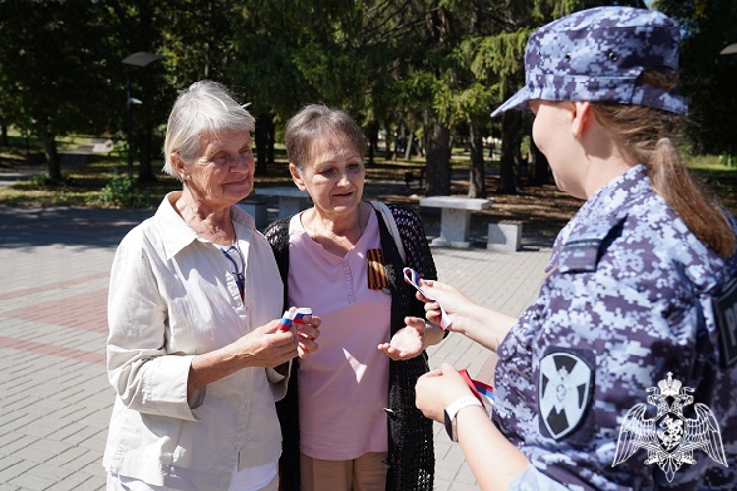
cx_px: 368
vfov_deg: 40.0
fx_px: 676
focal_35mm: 33
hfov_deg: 57.2
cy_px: 246
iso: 100
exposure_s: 1/400
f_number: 4.5
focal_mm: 33
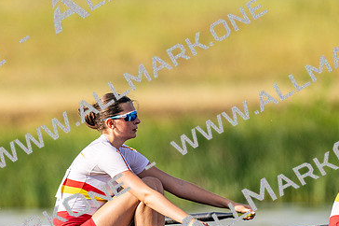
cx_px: 102
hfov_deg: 1.4
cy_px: 171
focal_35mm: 1435
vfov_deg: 1.0
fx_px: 13500
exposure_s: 1/2500
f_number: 4
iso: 160
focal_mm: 600
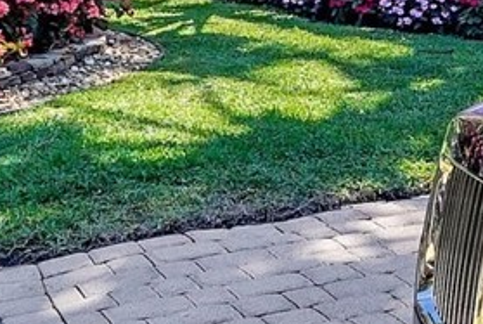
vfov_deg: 13.7
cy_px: -83
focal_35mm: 97
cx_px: 582
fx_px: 1303
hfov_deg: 19.7
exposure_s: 1/320
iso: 640
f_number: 13
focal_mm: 16
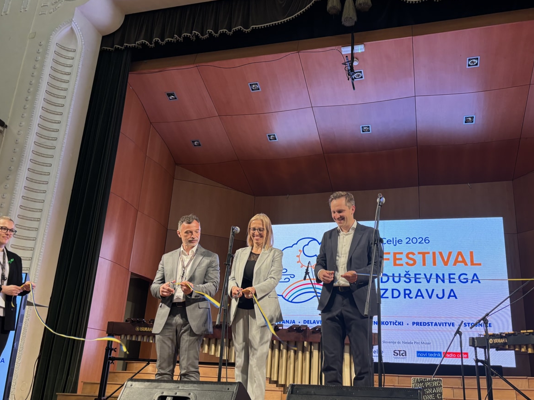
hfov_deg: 56.7
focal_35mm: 32
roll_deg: -2.2
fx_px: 494
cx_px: 297
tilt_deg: +18.5
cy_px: 237
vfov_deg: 44.0
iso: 125
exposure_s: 1/67
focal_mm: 5.96
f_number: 1.6
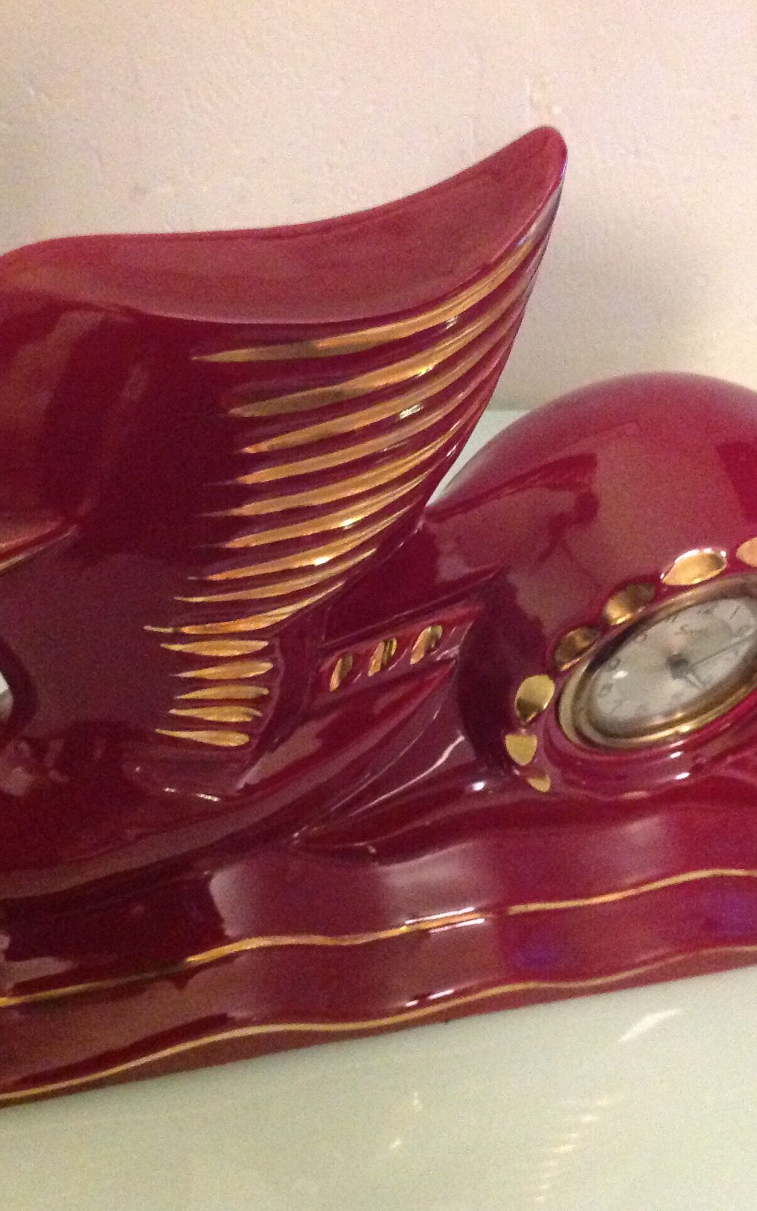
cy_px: 607
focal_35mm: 50
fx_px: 1650
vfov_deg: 40.3
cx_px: 448
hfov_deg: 25.8
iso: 800
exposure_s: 1/15
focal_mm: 4.28
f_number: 2.4
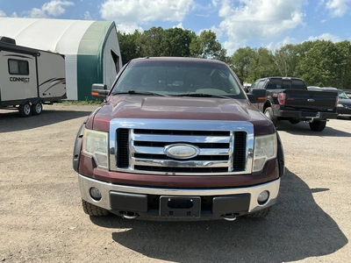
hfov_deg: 63.4
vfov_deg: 49.7
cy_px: 132
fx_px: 284
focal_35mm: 28
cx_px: 176
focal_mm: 3
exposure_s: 1/1377
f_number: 1.8
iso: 25
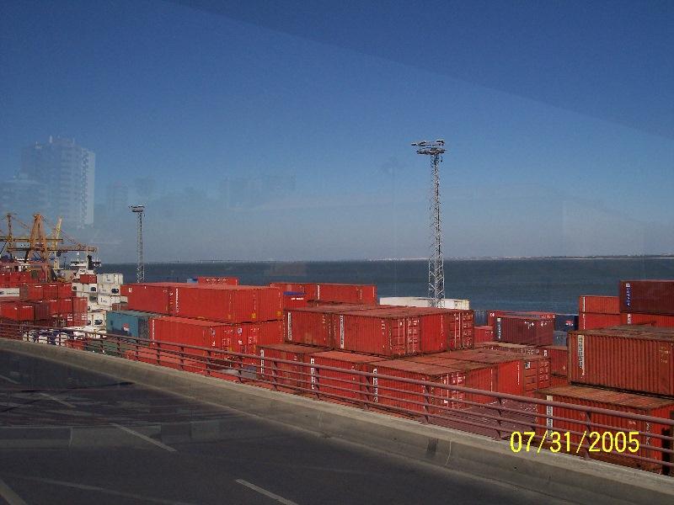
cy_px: 252
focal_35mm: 38
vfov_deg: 37.7
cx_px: 337
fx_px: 740
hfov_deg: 49.0
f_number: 4.8
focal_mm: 8
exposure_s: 1/1000
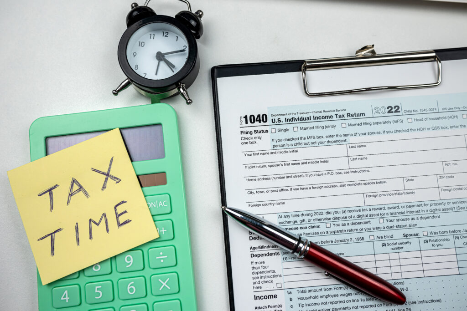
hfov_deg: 60.3
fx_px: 402
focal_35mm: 31
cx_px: 234
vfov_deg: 42.3
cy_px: 156
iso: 250
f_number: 5.6
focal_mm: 31
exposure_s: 1/200
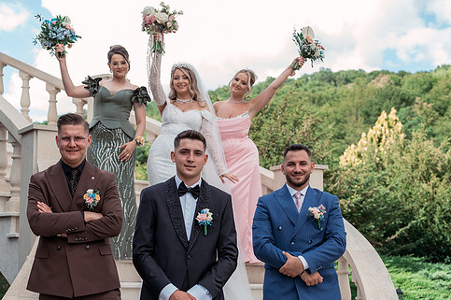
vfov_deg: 22.5
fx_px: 751
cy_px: 197
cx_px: 201
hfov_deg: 33.4
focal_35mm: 60
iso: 160
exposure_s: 1/500
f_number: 3.2
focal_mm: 40
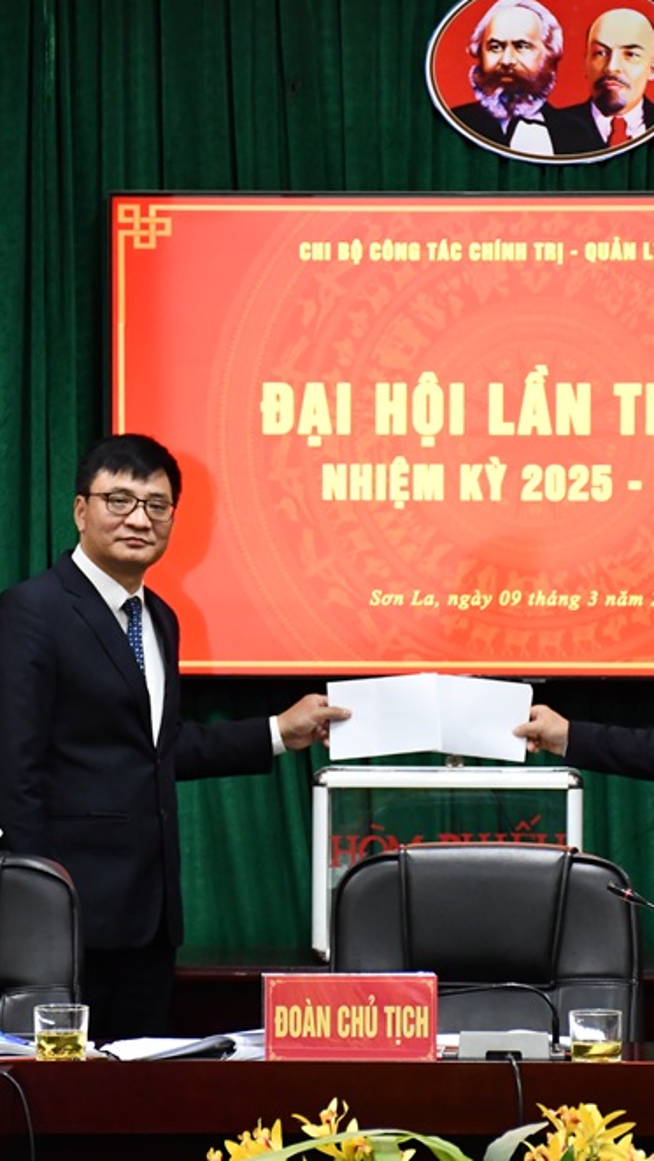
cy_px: 582
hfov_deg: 7.3
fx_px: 5111
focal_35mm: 166
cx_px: 412
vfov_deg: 13.0
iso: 3200
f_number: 5
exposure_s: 1/125
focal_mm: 70
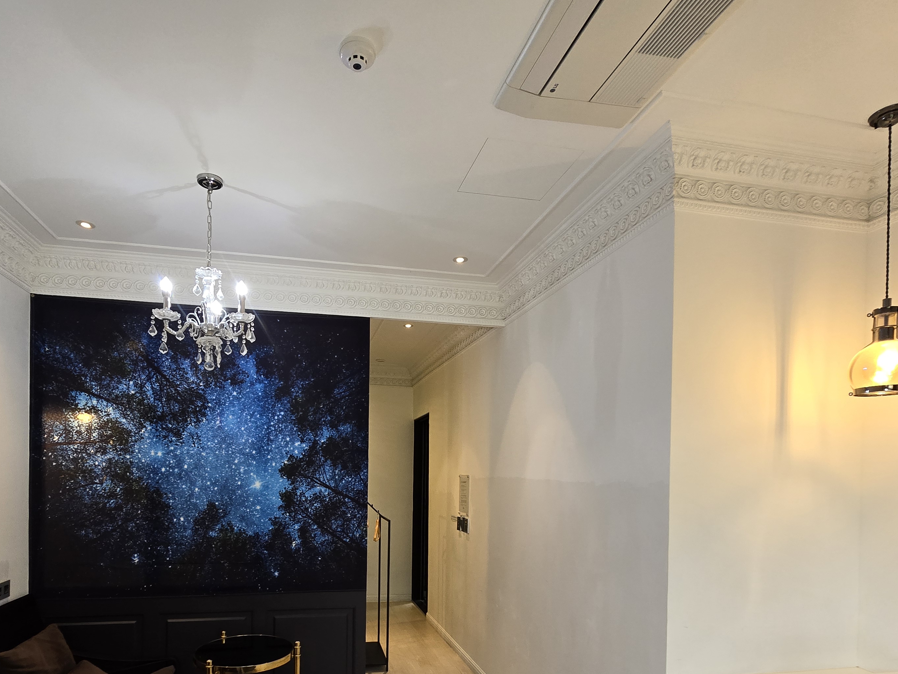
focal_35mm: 19
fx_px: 493
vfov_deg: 65.8
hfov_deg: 84.4
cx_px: 400
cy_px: 476
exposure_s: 1/60
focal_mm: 2.2
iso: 160
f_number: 2.2
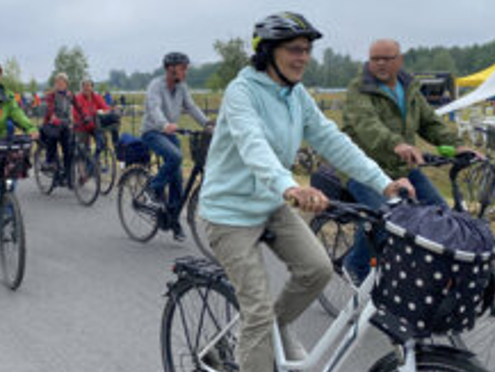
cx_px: 139
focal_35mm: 48
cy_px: 87
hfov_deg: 38.8
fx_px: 687
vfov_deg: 29.7
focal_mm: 4.2
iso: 32
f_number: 1.8
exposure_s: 1/1927
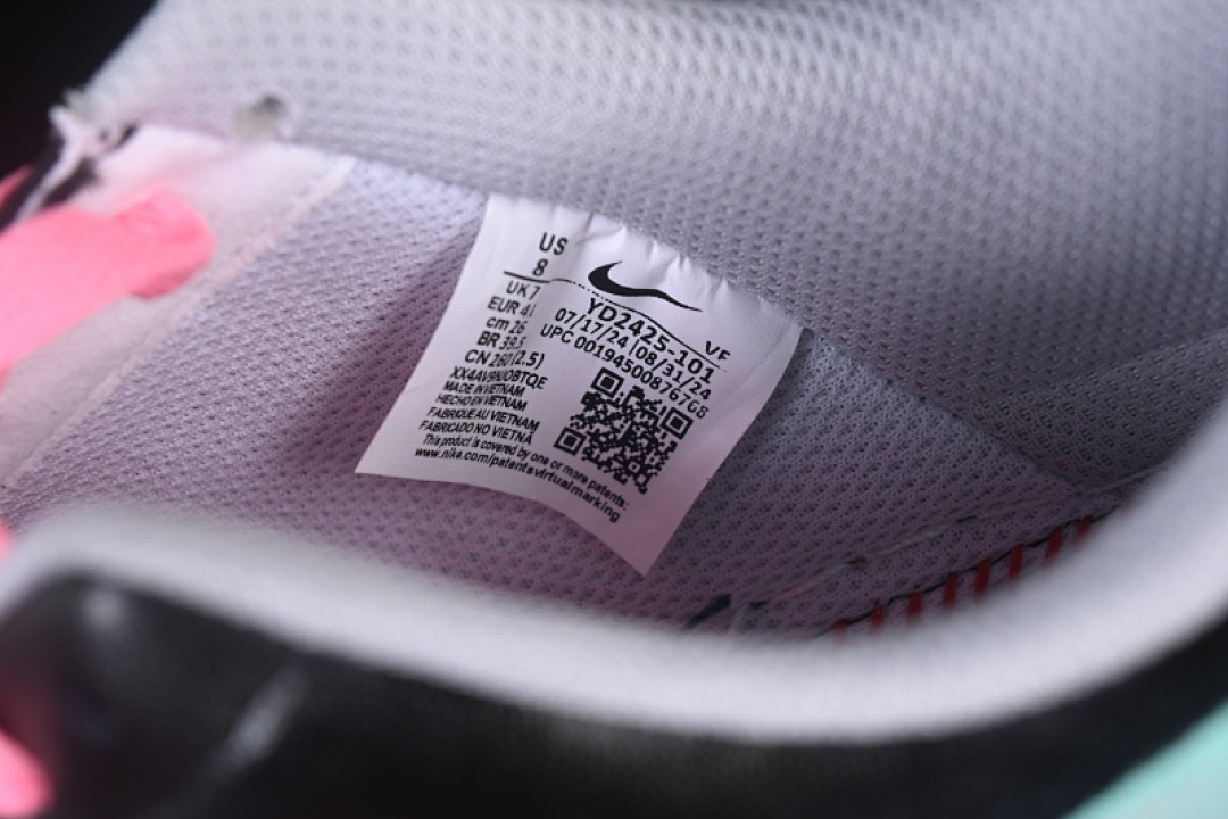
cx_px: 614
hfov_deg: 27.0
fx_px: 2558
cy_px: 410
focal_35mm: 75
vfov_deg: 18.2
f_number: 6.3
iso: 160
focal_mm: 50
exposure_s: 1/50
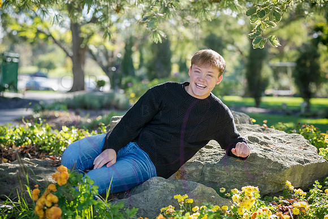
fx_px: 957
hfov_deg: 19.5
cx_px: 164
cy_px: 110
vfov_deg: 13.0
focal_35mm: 105
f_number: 4.5
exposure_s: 1/640
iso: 800
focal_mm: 105
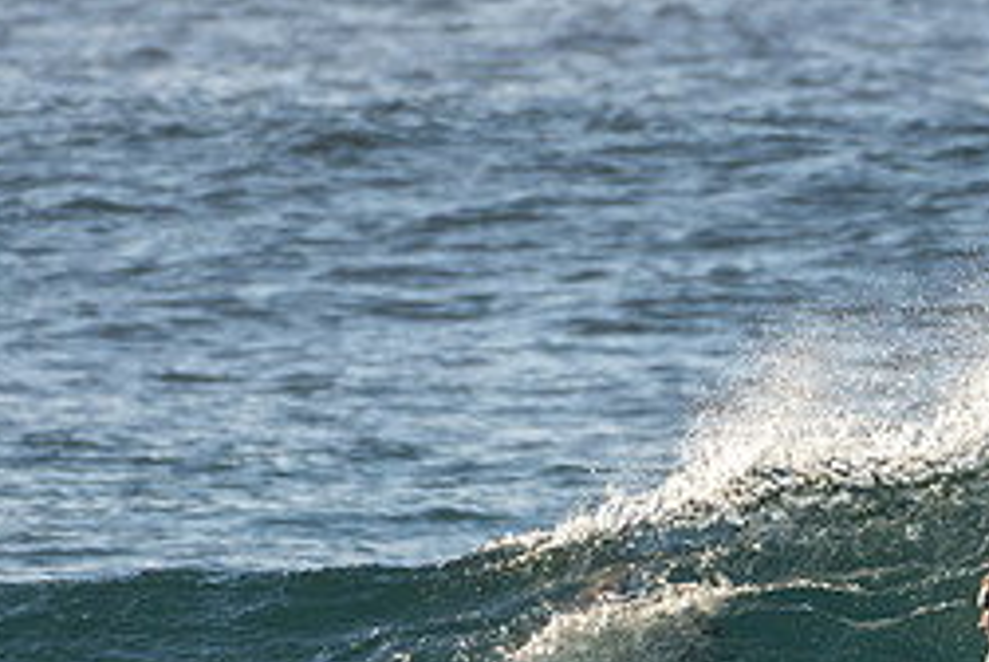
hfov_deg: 1.2
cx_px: 926
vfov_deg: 0.8
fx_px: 47637
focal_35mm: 1732
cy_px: 715
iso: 125
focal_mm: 500
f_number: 6.3
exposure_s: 1/400
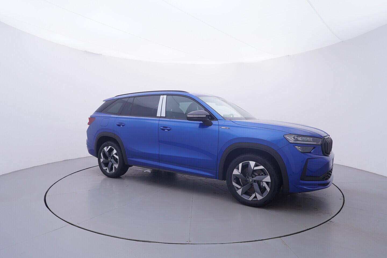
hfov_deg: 77.3
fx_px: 242
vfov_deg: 56.2
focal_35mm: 22
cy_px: 129
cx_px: 194
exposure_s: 1/80
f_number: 5
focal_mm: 15
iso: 200
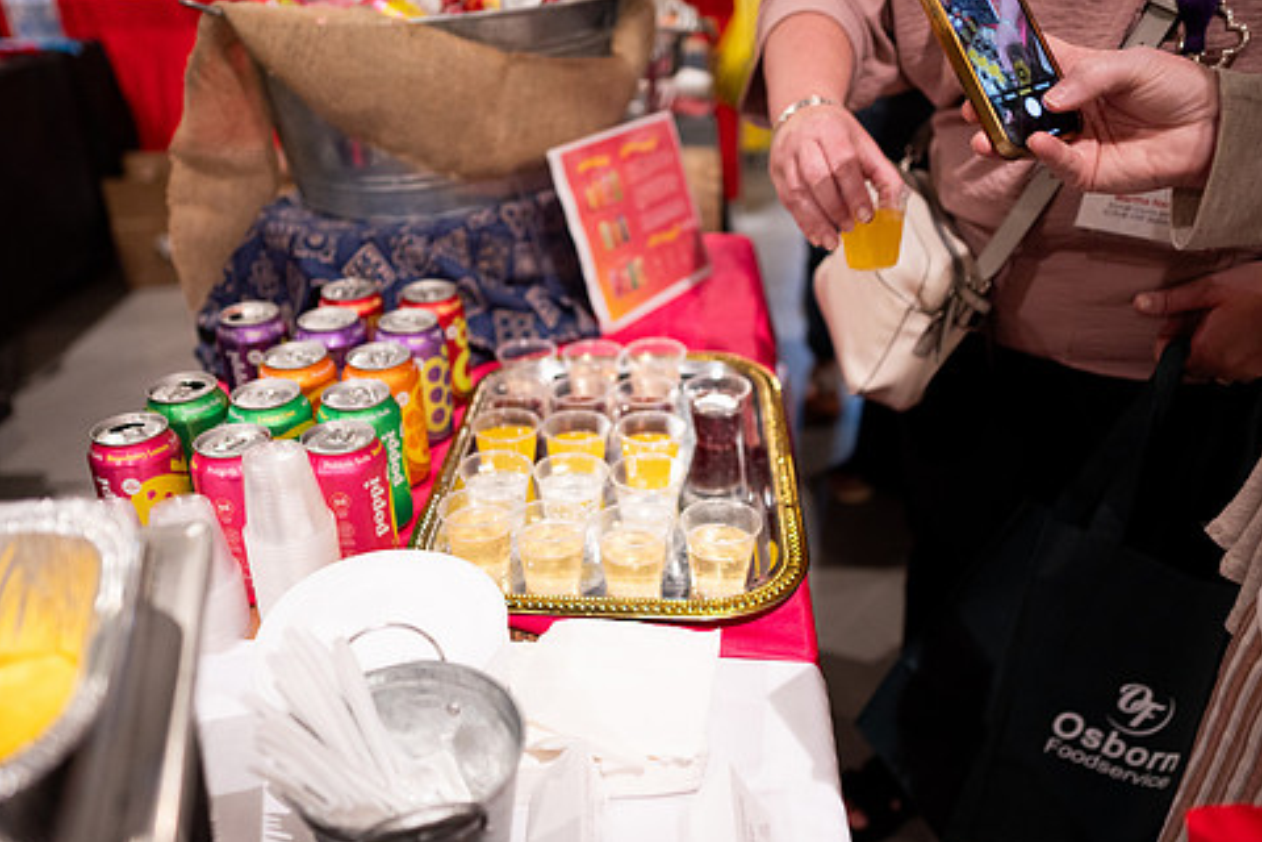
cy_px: 483
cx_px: 607
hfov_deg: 63.6
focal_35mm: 29
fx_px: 1017
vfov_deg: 44.8
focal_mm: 24
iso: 1250
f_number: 1.8
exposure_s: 1/200
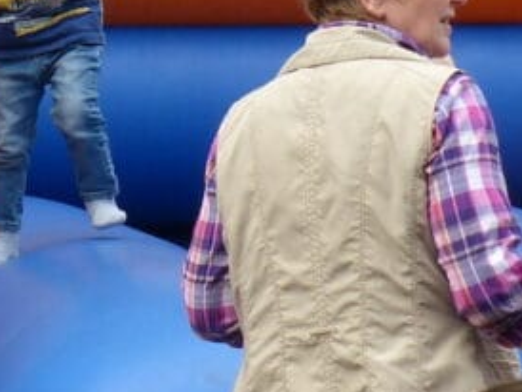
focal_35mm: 698
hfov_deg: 2.8
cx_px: 36
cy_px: -145
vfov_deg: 2.1
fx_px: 10535
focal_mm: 30.6
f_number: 4
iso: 100
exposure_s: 1/320
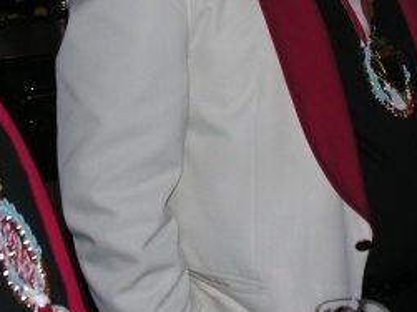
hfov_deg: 16.7
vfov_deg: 12.3
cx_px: 262
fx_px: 1421
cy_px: -46
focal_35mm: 118
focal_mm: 9.5
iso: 50
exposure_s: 1/60.1
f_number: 2.8
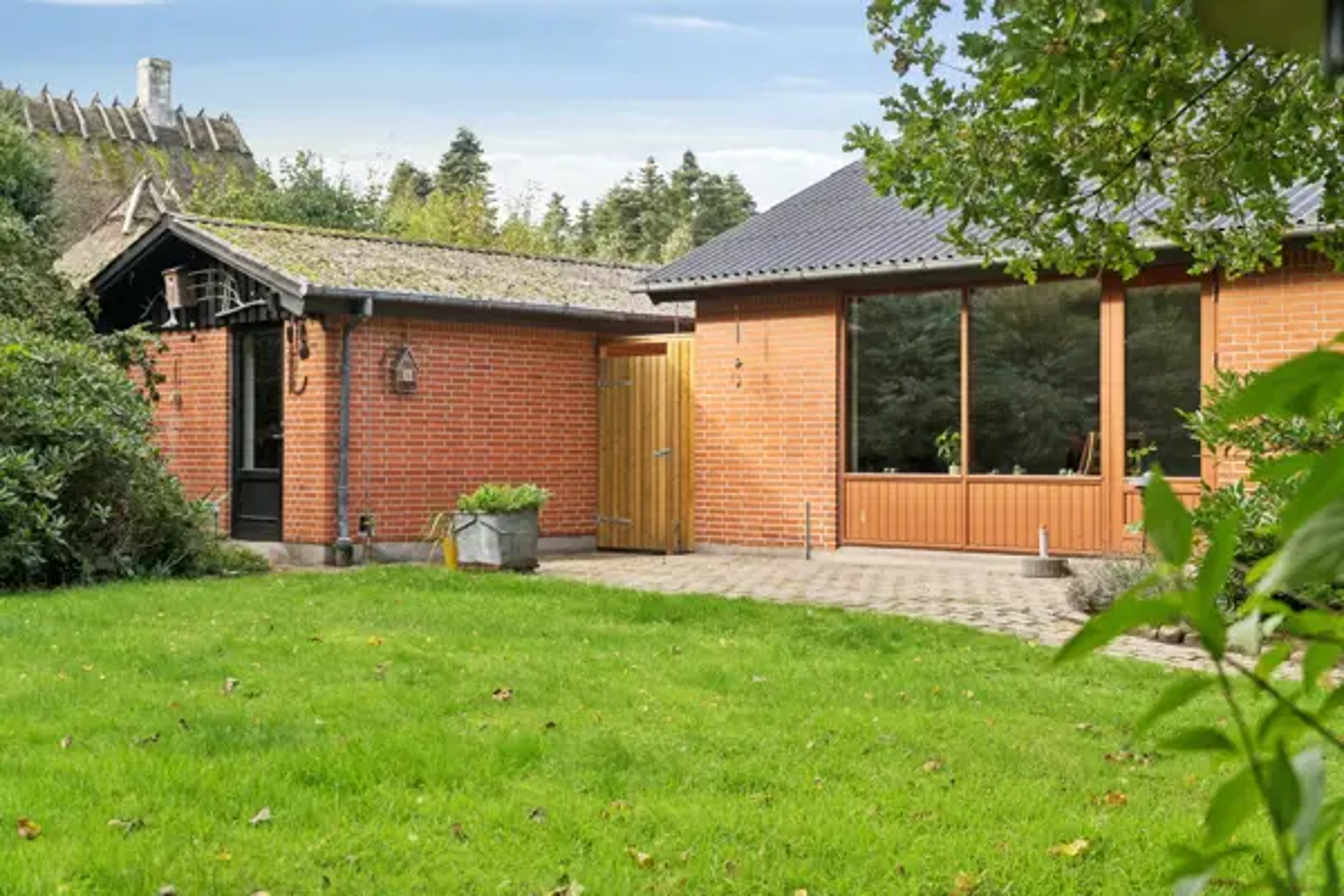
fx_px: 1568
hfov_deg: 46.4
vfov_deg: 31.9
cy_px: 448
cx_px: 672
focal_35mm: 42
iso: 400
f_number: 4
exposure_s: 1/1000
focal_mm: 28
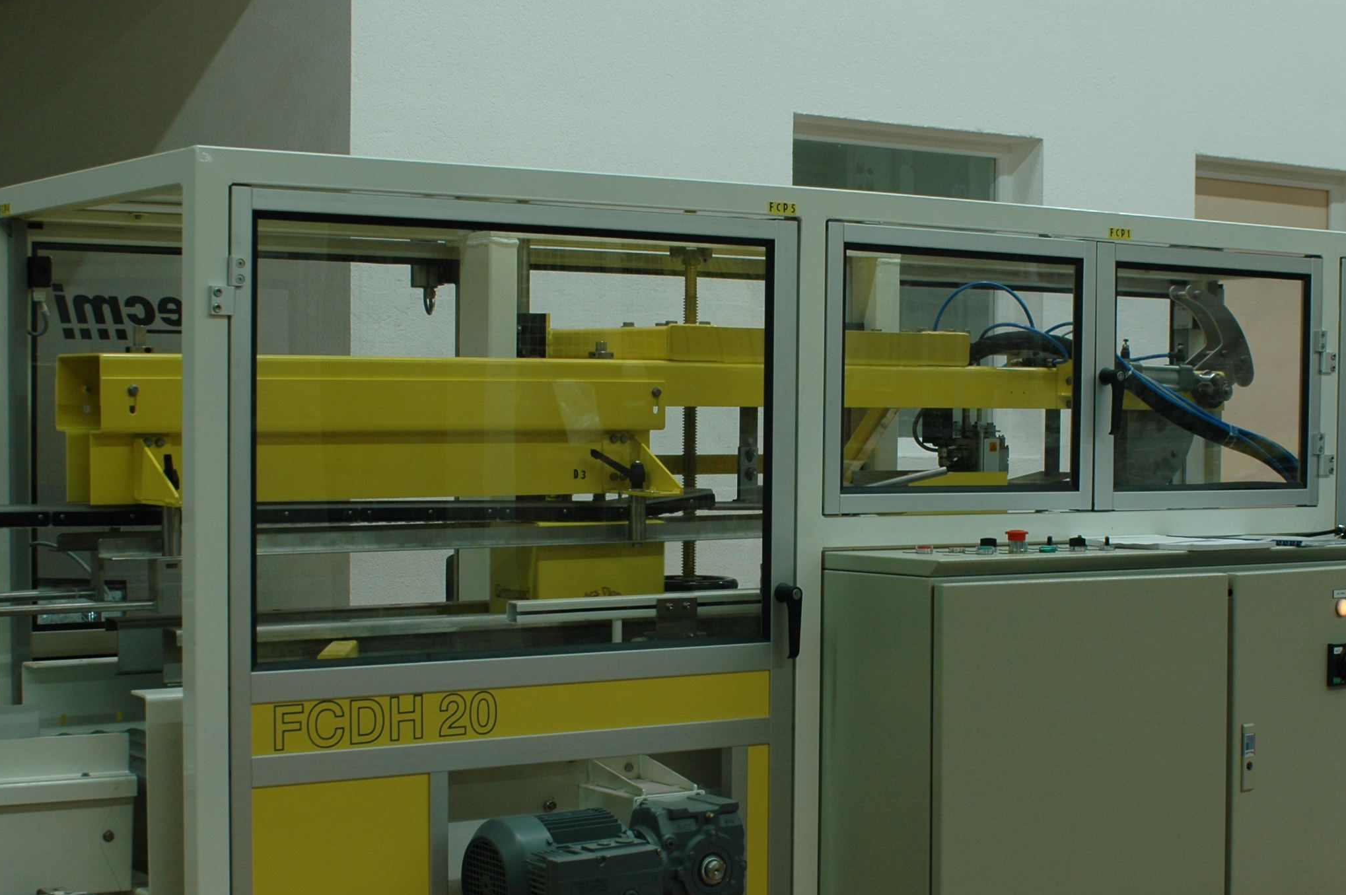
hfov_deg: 32.4
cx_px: 764
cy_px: 527
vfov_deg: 21.8
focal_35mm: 62
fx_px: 2316
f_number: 4
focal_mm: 28
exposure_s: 1/60
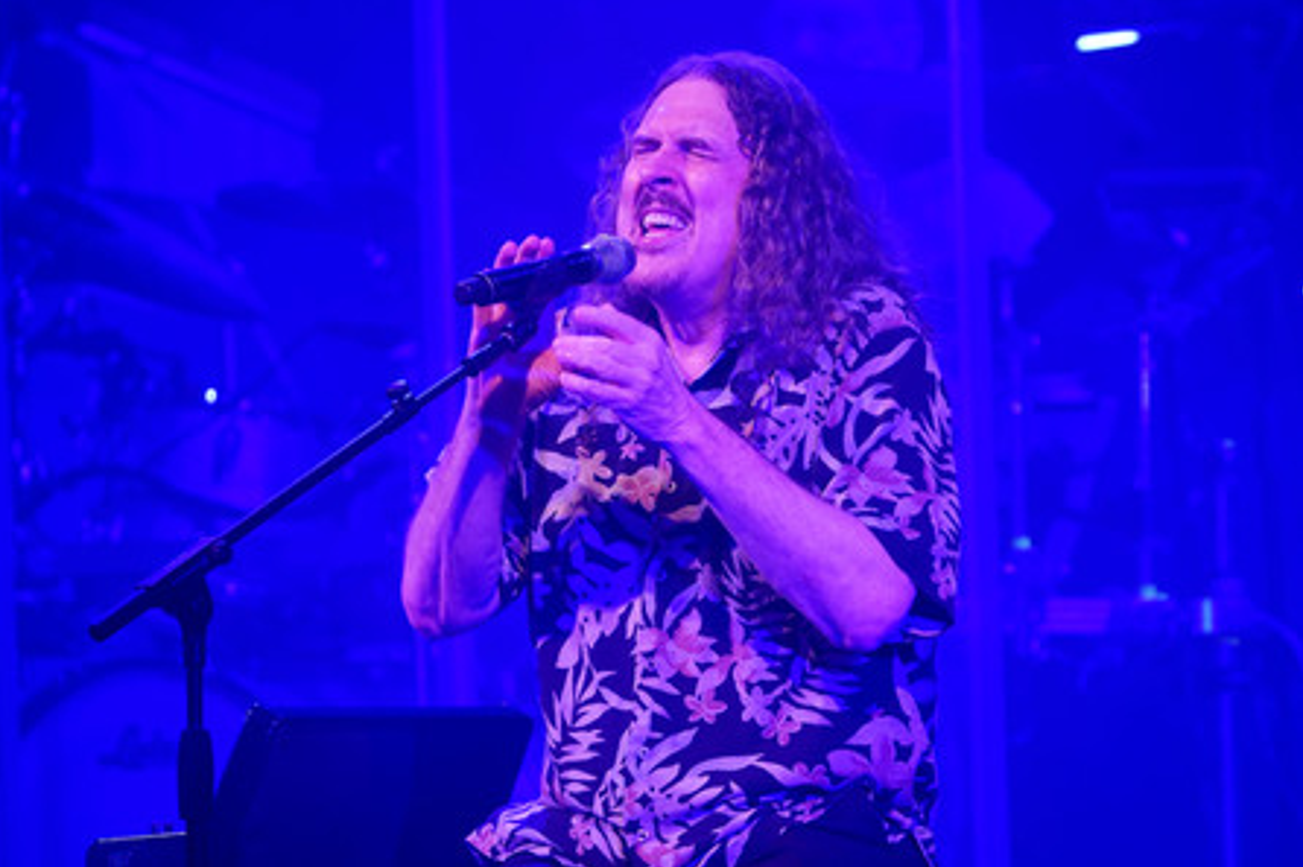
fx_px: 14616
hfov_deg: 5.1
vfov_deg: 3.4
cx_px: 647
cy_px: 432
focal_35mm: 404
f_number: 6.3
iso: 3200
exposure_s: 1/500
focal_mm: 400
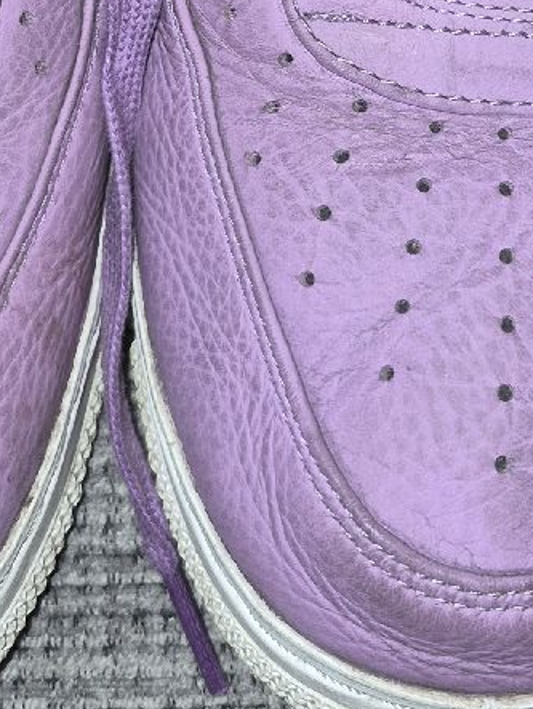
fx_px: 1702
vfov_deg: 21.2
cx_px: 262
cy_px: -227
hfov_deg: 17.8
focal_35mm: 83
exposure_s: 1/50
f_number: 1.8
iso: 32
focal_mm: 5.4
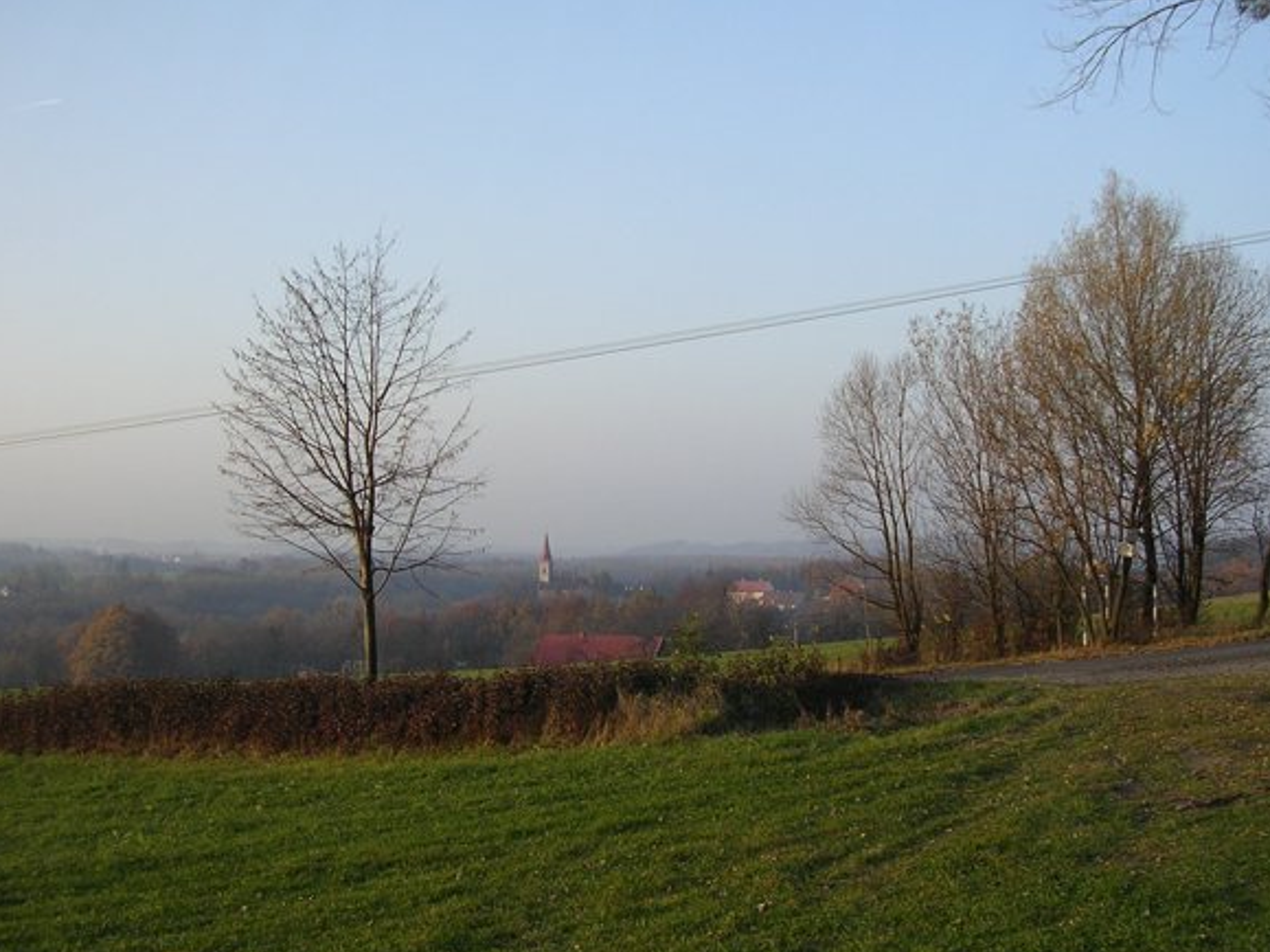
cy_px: 485
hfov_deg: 44.8
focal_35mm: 42
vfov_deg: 34.3
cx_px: 654
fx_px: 1541
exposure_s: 1/379
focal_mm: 5.8
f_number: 2.8
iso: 100
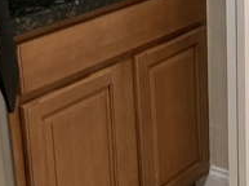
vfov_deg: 15.9
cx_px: 371
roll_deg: -1.1
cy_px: -23
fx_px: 646
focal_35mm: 90
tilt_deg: -12.9
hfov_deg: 19.2
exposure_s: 1/60
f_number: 1.8
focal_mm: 4.25
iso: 250
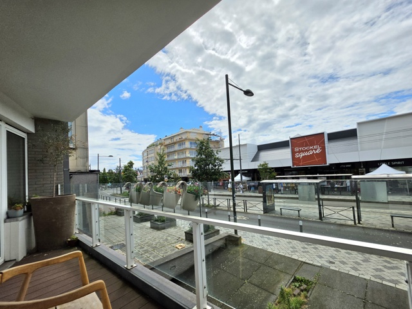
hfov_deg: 106.2
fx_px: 155
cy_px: 154
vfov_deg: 89.9
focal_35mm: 13
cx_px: 206
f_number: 1.9
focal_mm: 2.2
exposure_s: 1/10000
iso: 32
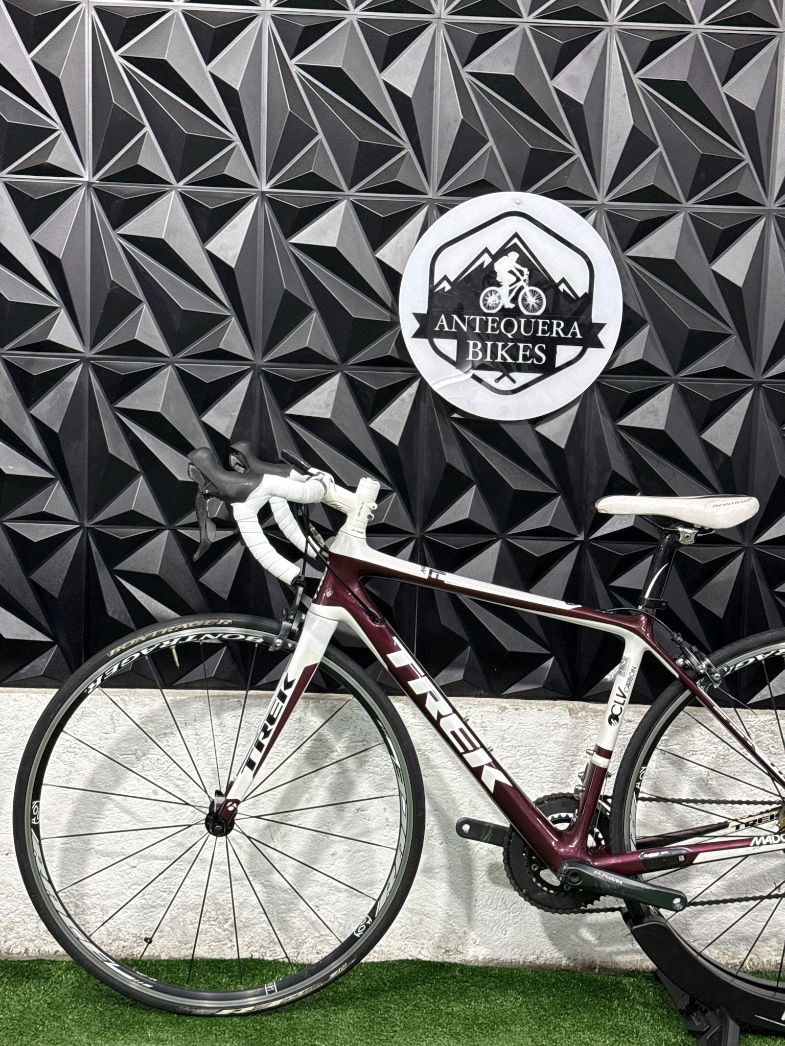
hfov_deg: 30.3
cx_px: 392
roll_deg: -2.8
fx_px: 1451
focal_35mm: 48
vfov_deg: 39.7
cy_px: 523
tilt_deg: -5.6
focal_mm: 6.76
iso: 160
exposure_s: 1/60
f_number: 1.78
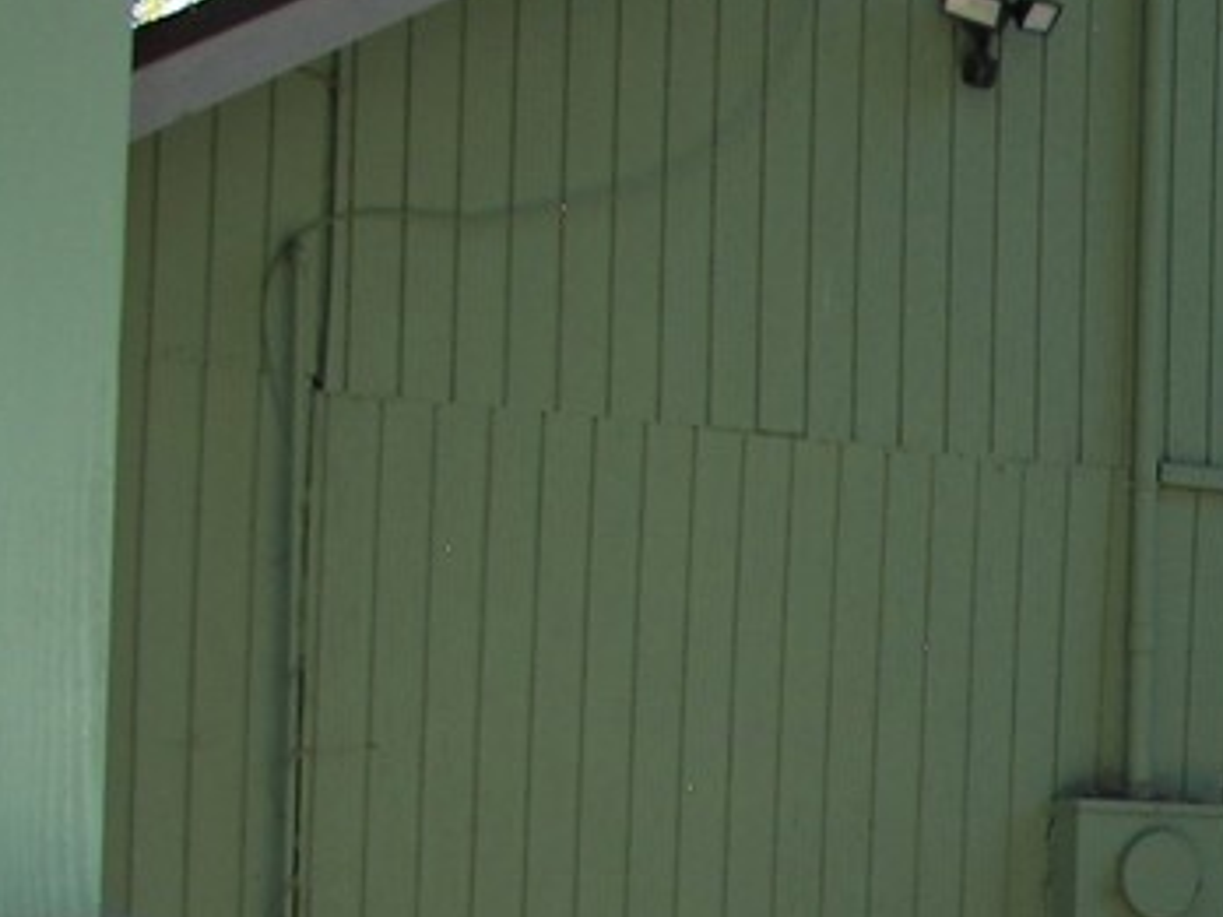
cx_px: 1497
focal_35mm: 106
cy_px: 1100
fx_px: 3745
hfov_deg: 17.6
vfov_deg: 13.6
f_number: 2.8
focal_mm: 6
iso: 50
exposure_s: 1/160
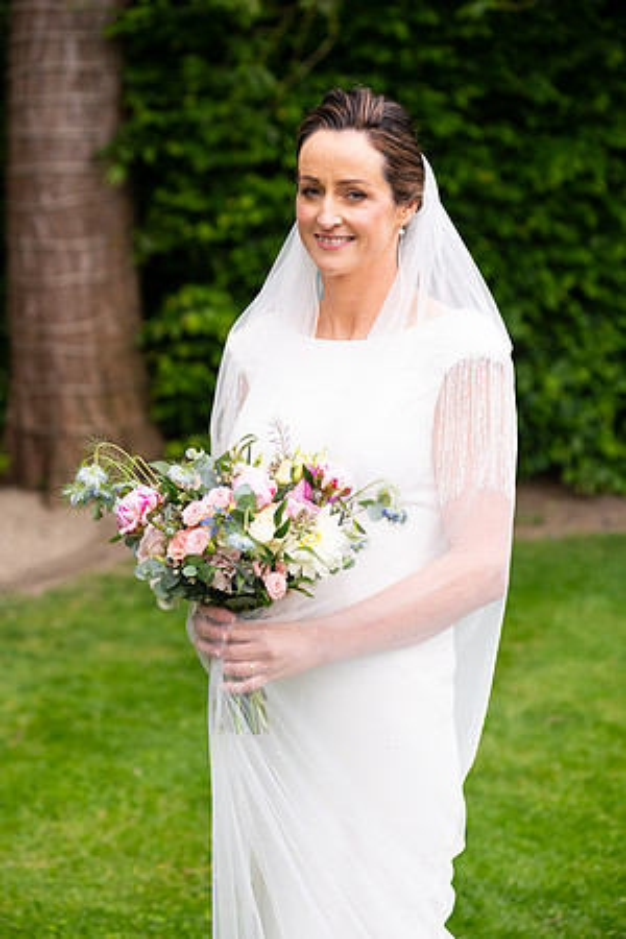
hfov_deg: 15.9
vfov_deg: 23.6
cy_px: 470
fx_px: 2243
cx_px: 313
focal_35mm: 86
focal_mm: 86
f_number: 3.5
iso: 250
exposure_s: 1/200
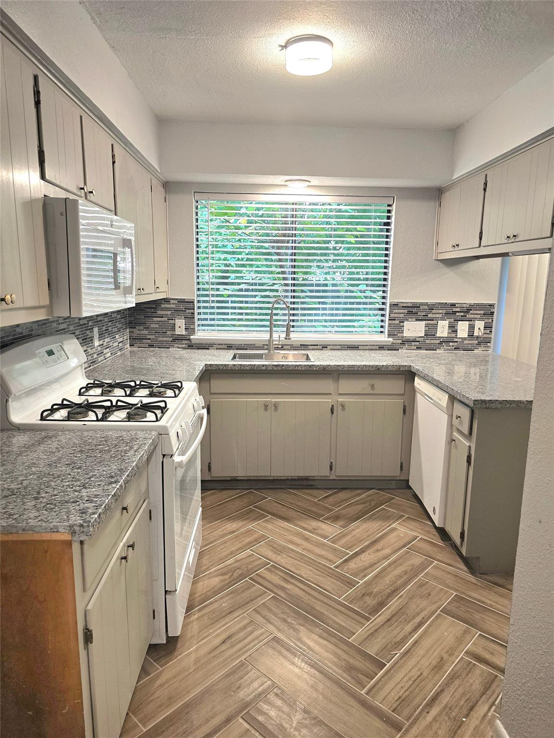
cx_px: 277
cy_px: 369
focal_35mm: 23
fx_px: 491
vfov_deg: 73.9
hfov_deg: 58.9
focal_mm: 6.3
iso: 250
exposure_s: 1/120
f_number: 1.7
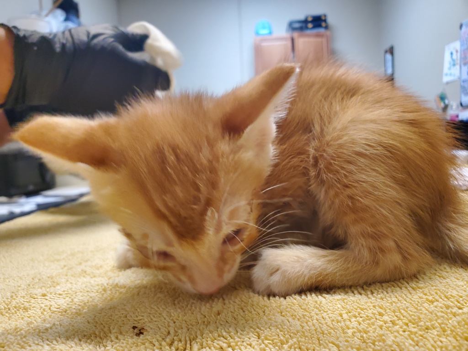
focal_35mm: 26
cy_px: 176
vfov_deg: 53.1
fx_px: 352
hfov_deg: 67.3
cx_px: 234
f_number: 2.4
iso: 1000
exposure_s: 1/60
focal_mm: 4.3
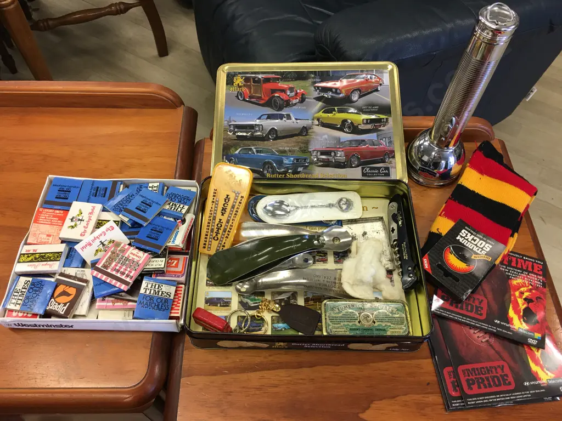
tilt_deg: -55.8
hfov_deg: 61.7
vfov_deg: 48.2
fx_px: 471
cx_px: 281
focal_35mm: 29
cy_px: 210
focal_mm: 4.15
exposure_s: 1/33
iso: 50
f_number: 2.2
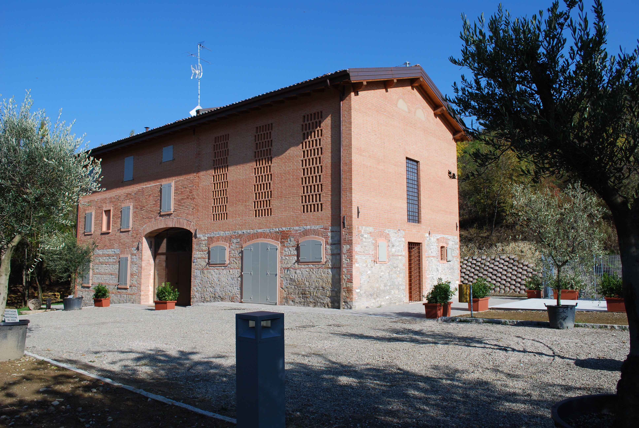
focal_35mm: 27
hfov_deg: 67.3
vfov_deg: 48.0
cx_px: 320
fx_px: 480
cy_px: 214
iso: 100
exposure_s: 1/250
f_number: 8
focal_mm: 18
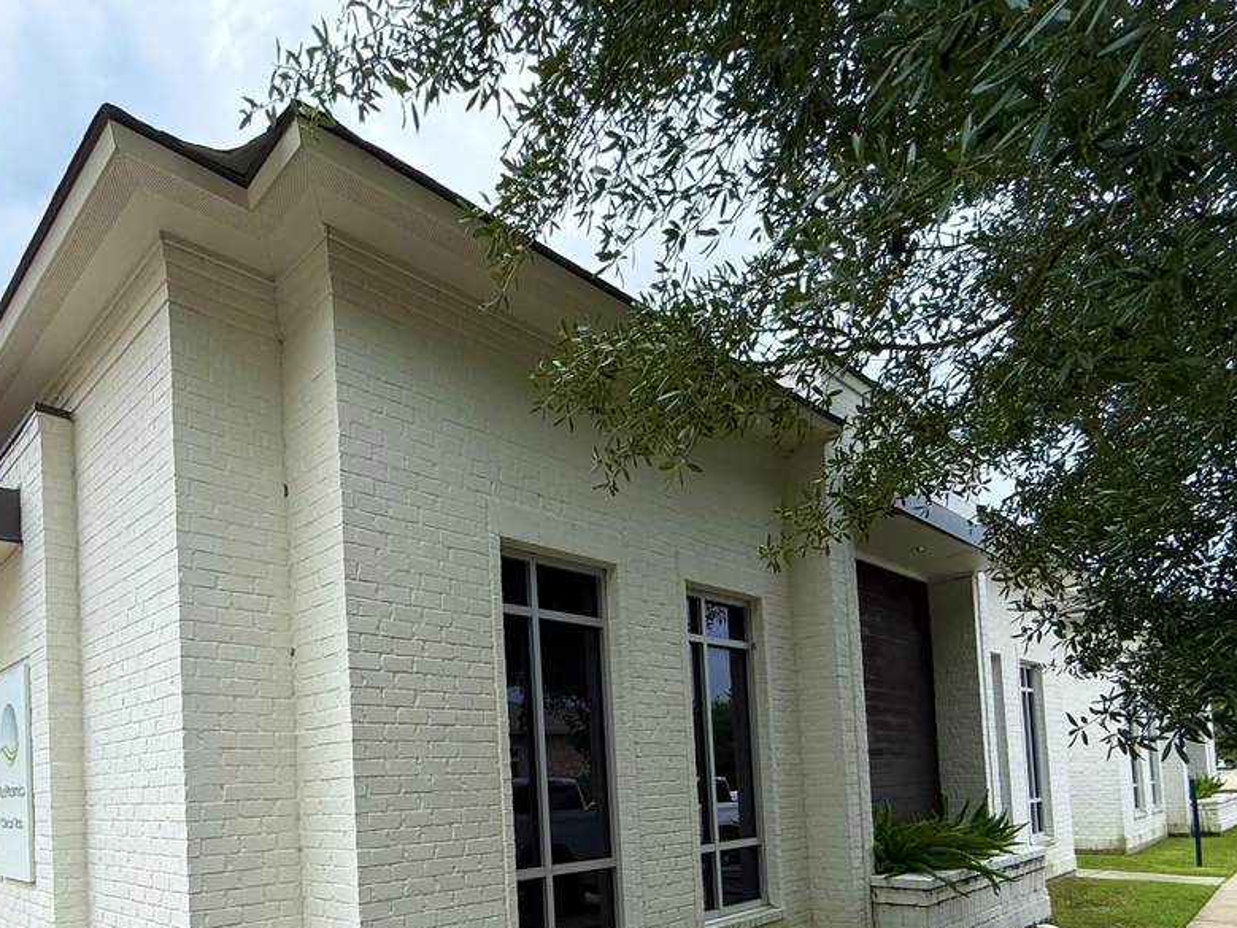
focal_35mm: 23
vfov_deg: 54.3
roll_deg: +2.5
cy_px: 761
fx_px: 822
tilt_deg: +3.0
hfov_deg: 70.6
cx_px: 362
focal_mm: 2.22
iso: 50
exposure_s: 1/151
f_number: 2.2
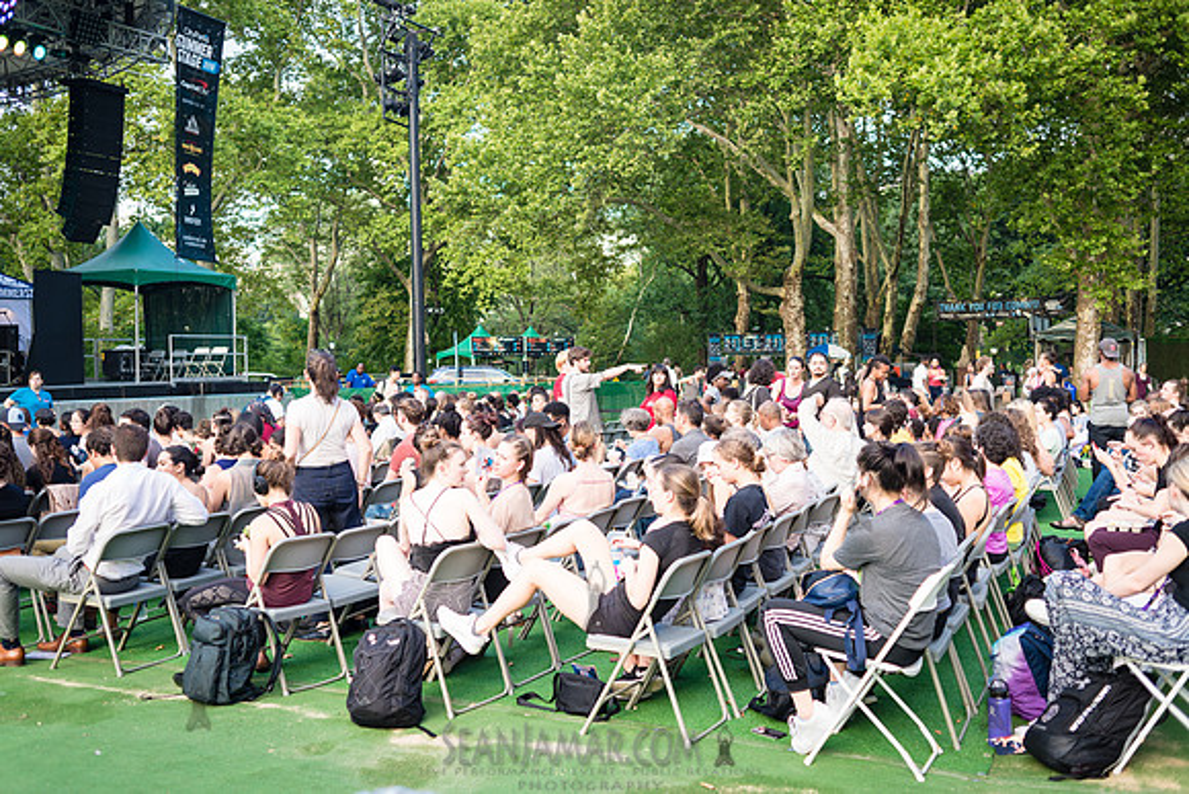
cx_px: 594
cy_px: 397
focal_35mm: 35
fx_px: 1156
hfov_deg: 54.4
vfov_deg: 37.9
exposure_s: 1/160
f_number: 3.5
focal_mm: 35
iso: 200
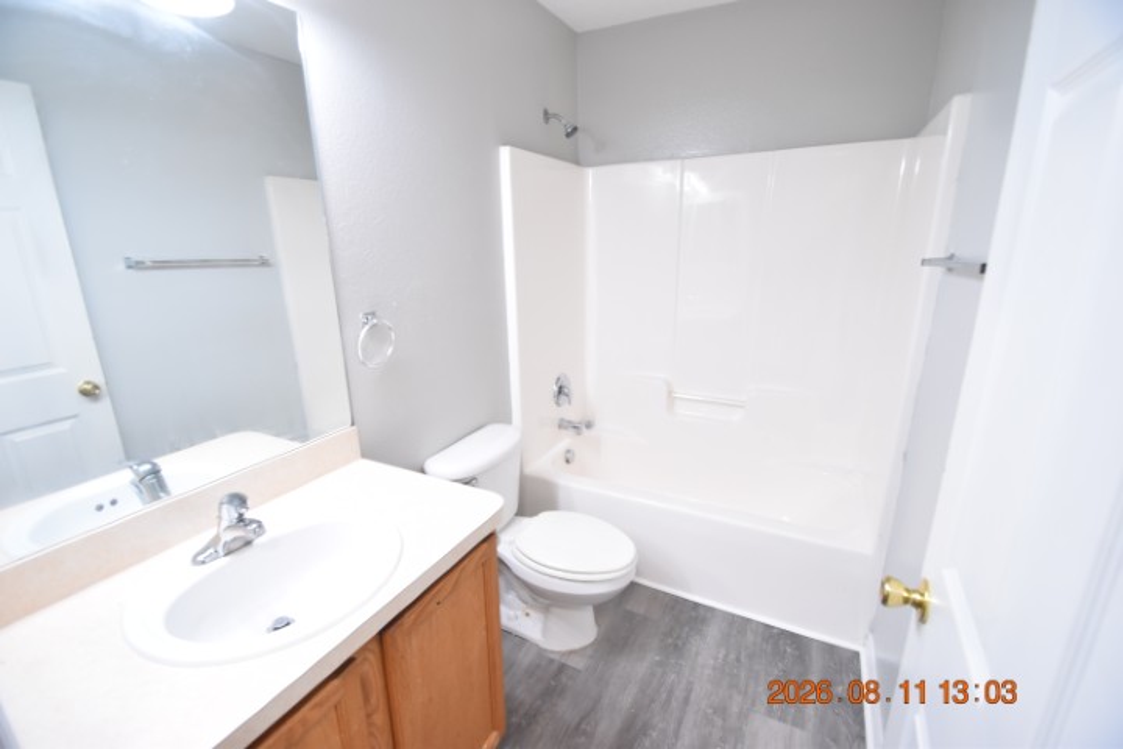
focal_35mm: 15
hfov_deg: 100.4
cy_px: 374
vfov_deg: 77.3
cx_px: 562
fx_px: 468
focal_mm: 10
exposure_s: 1/60
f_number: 3.5
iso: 800
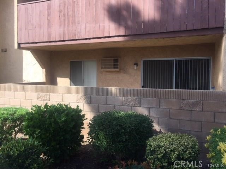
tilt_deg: -2.7
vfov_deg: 48.2
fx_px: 189
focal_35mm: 29
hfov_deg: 61.7
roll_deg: -0.9
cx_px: 113
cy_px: 84
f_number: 2.2
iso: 32
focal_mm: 4.15
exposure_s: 1/879
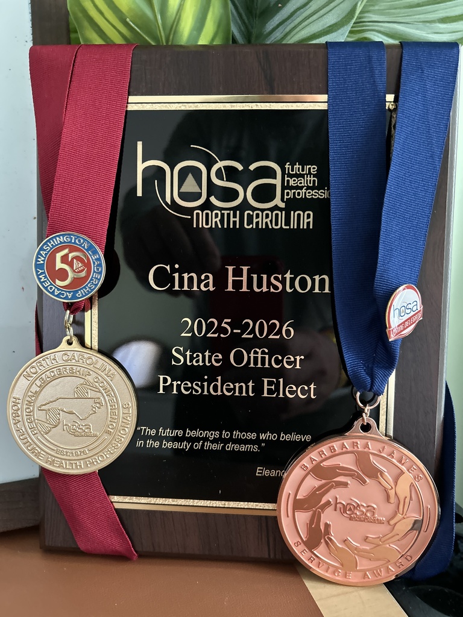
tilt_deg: -16.9
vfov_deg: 67.3
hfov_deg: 53.1
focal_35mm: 26
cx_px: 232
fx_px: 464
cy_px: 308
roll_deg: -0.2
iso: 640
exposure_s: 1/35
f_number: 1.5
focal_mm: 5.7
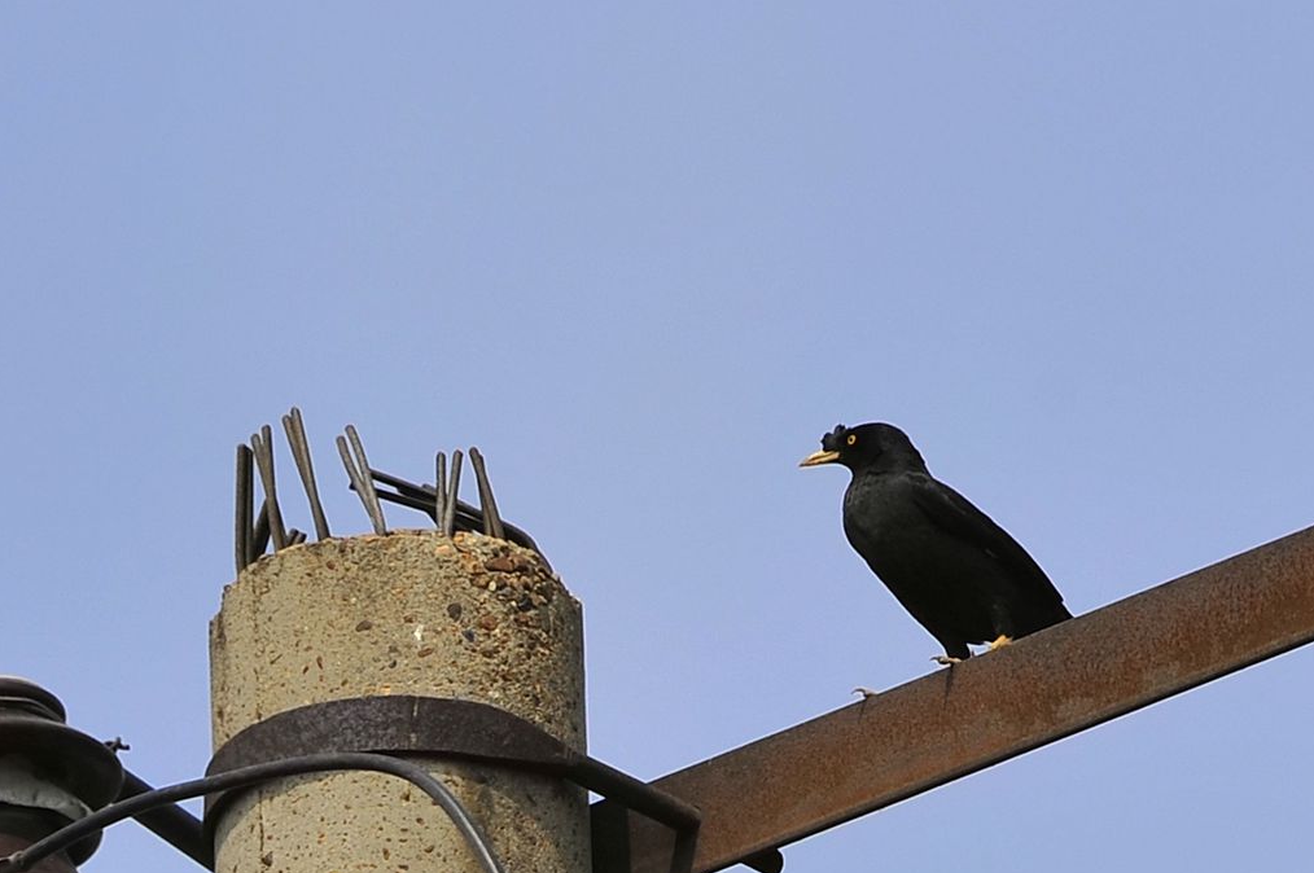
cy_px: 433
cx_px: 711
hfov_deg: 5.8
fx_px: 12945
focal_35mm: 355
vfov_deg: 3.9
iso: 400
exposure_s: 1/2500
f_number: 7.1
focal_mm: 300
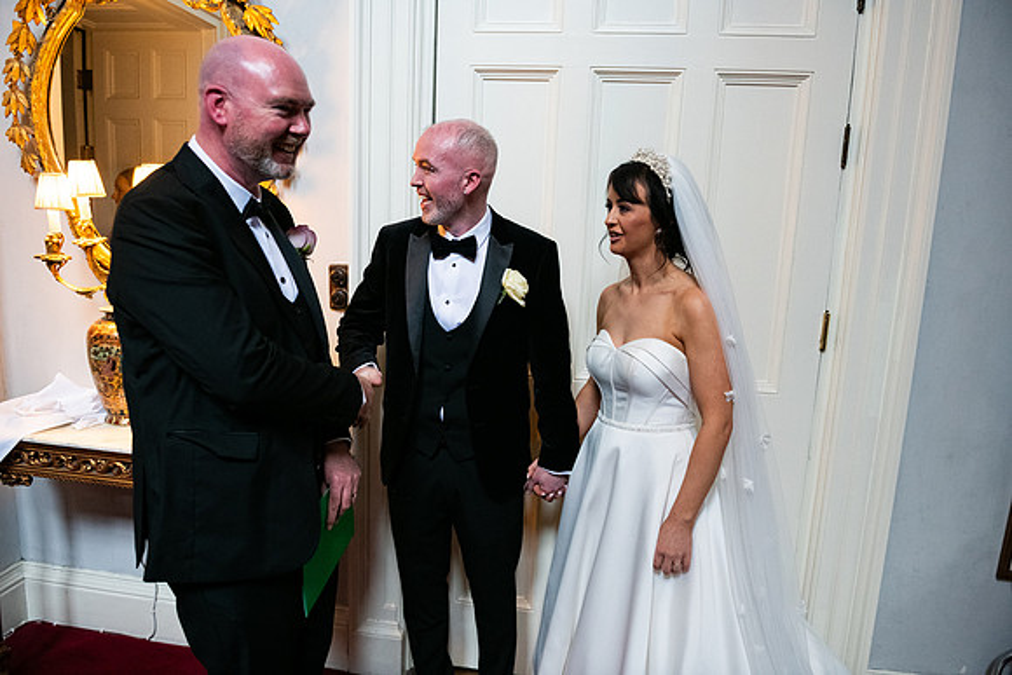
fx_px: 731
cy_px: 338
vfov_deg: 49.6
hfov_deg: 69.4
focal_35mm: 26
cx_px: 506
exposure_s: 1/160
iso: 1600
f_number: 3.5
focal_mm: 26
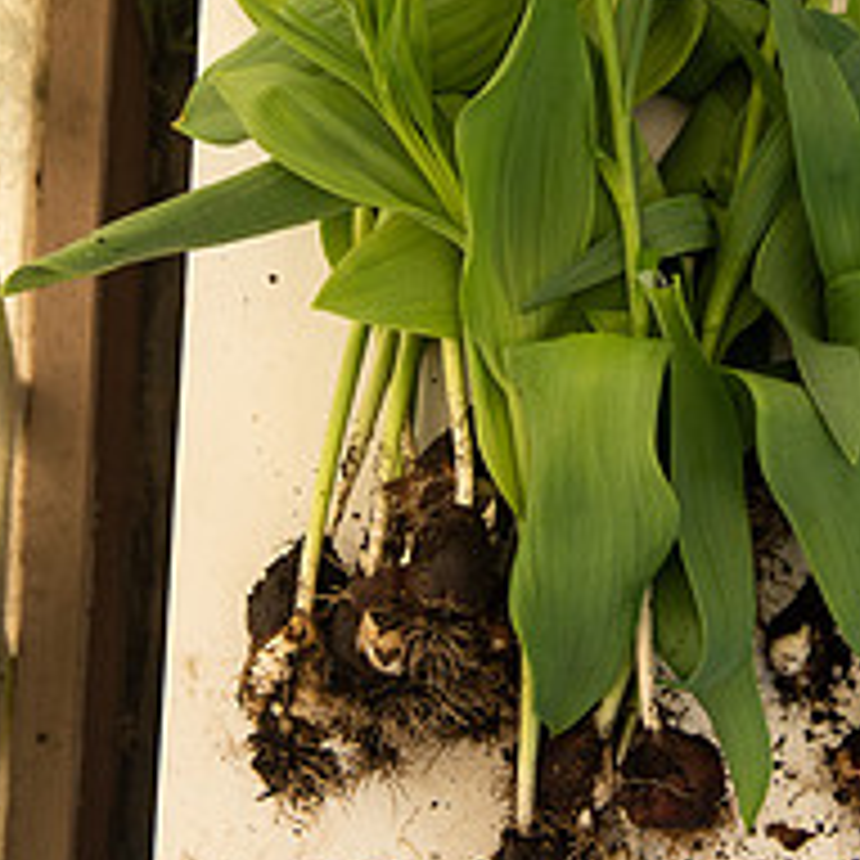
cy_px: 54
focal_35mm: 76
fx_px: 2136
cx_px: 603
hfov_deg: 22.6
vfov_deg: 22.1
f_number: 4
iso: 640
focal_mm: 38
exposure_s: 1/2000
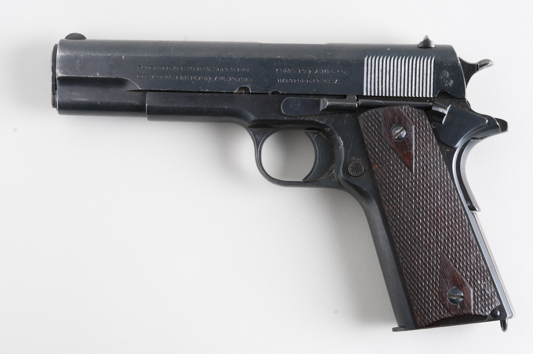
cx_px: 266
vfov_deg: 15.2
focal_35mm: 90
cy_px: 177
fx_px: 1331
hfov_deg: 22.6
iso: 400
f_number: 14
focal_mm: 60
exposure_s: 1/160
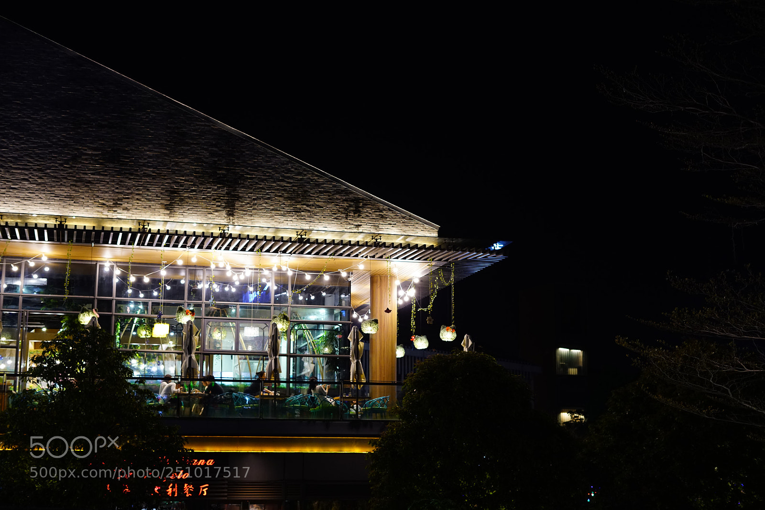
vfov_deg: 27.0
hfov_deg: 39.6
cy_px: 255
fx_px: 1063
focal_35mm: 50
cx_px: 382
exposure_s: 1/40
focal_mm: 50
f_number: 3.2
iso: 1600
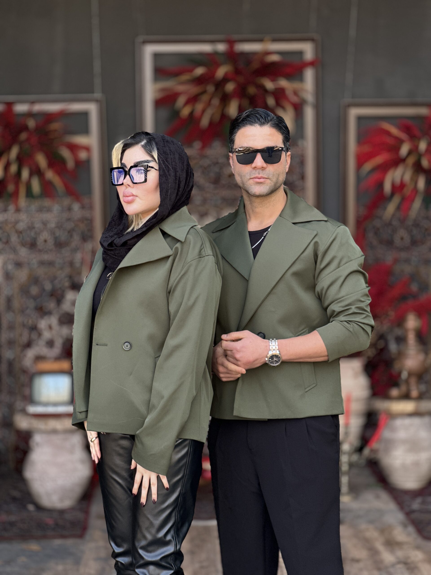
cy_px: 288
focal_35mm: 77
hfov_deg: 19.1
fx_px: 1278
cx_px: 216
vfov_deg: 25.3
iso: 125
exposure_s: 1/121
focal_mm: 9
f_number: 2.8
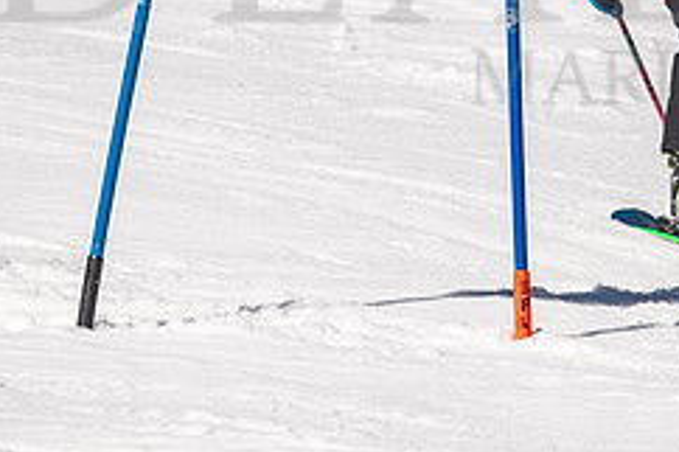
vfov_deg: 0.7
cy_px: 72
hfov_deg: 1.1
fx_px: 34774
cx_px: 702
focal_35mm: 1845
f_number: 8
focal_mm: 560
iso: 200
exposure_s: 1/2000
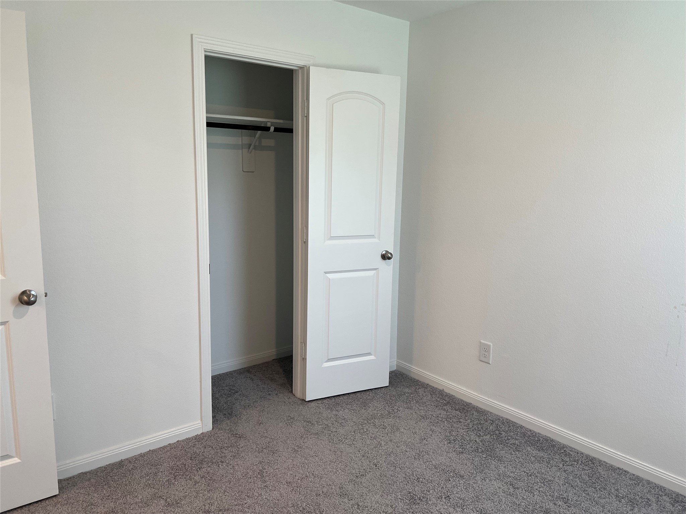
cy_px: 257
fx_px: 515
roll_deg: -1.2
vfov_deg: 53.1
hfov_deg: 67.3
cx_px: 343
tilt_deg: -9.5
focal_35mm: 26
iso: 80
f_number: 1.5
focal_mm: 5.7
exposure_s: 1/120
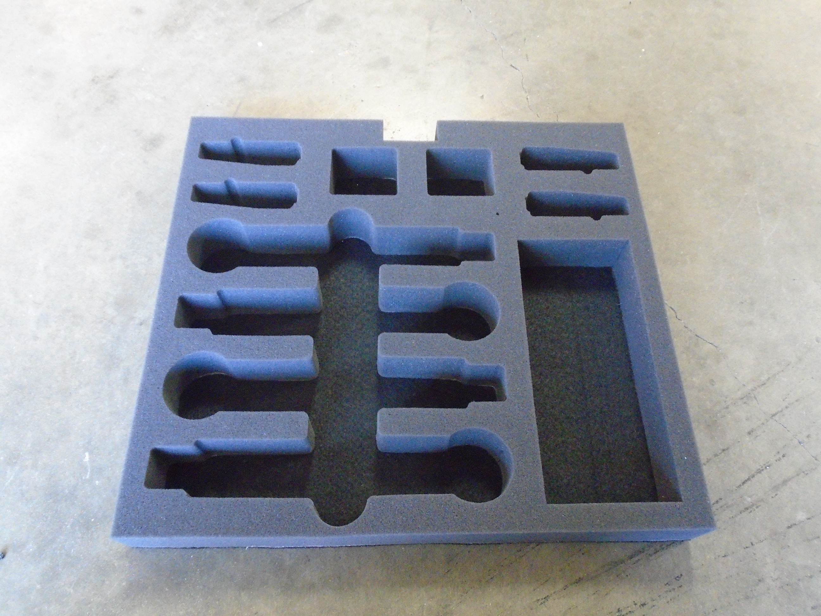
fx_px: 617
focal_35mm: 26
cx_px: 410
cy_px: 308
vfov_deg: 53.1
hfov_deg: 67.3
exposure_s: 1/30
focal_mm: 4.6
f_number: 3.2
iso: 800
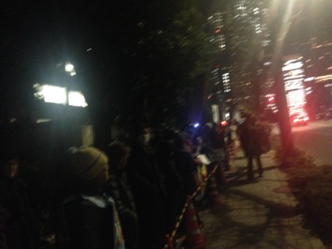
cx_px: 166
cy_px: 124
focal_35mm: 33
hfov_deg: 55.3
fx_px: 317
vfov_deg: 43.0
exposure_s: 1/15
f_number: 2.4
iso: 800
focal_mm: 4.12
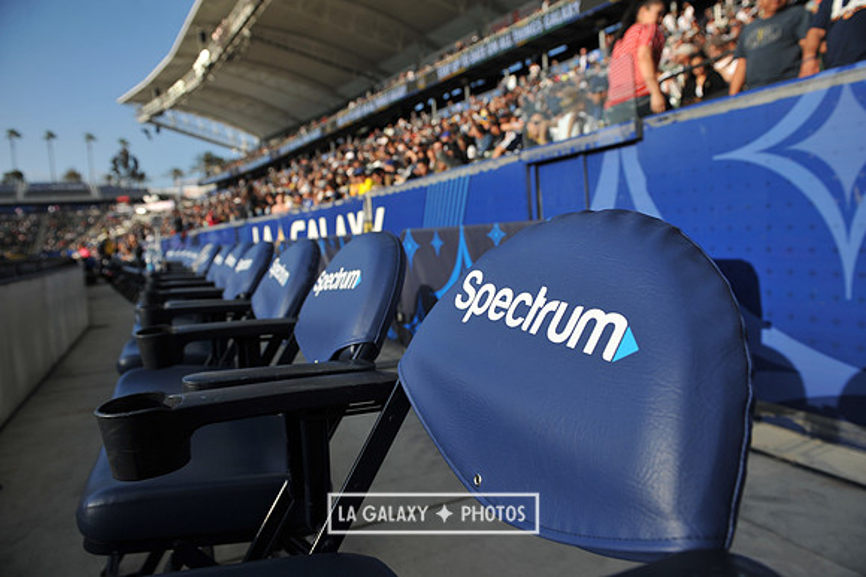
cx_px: 433
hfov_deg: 73.8
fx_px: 577
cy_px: 288
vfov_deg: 53.1
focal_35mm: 24
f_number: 4.5
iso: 250
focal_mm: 24
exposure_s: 1/2000
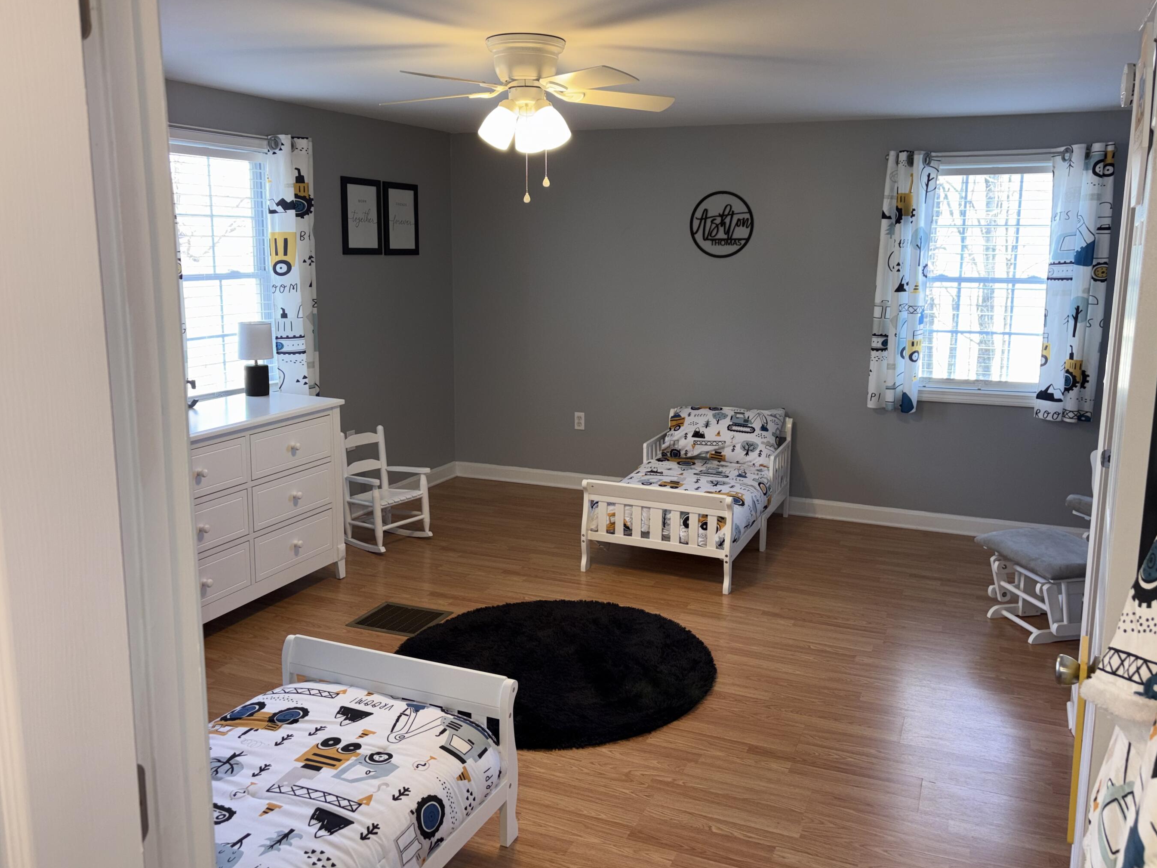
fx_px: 969
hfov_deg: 61.6
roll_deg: -0.6
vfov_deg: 48.2
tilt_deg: -9.3
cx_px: 603
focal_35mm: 29
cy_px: 398
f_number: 1.6
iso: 32
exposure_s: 1/25
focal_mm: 5.96
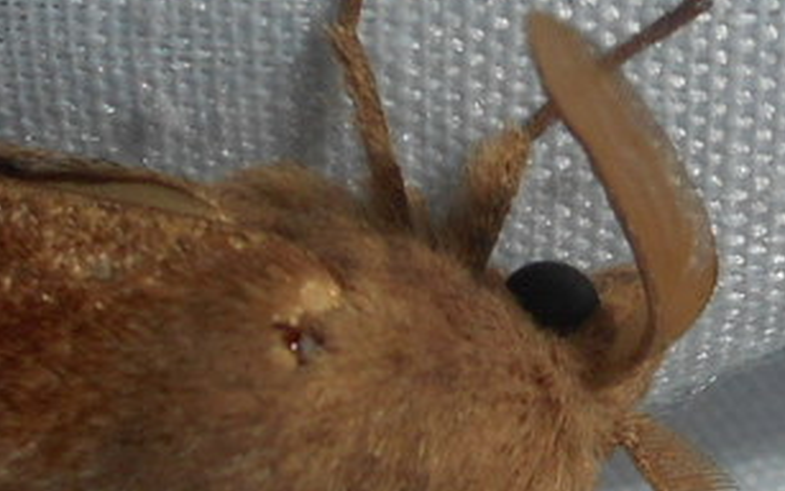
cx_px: -35
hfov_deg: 20.0
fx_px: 2140
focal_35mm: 100
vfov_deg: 13.1
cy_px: 330
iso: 80
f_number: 11.9
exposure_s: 1/30
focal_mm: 6
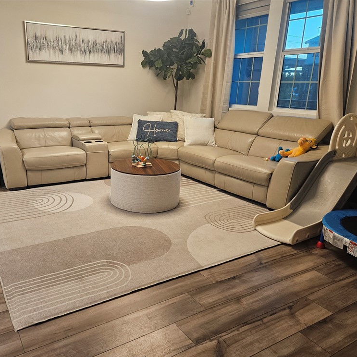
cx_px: 135
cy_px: 184
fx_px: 327
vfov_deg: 57.3
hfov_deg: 56.6
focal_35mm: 28
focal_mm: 5.4
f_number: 1.8
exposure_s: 1/120
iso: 320
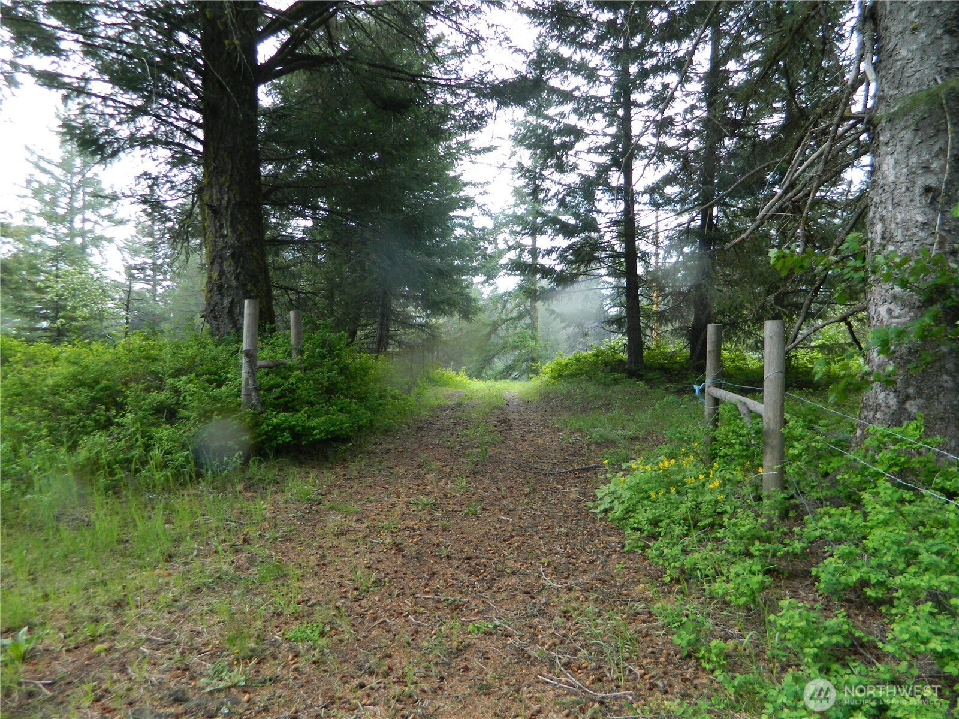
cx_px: 480
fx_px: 693
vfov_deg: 54.9
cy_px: 360
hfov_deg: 69.4
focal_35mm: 25
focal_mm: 4.5
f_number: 3.1
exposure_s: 1/30
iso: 125
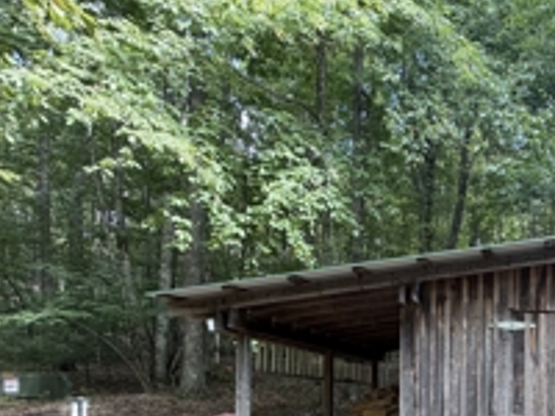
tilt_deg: -0.2
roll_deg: -0.9
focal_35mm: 28
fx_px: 449
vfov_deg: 44.1
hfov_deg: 51.7
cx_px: 547
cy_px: 394
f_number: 2.2
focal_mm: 2.22
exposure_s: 1/121
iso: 160
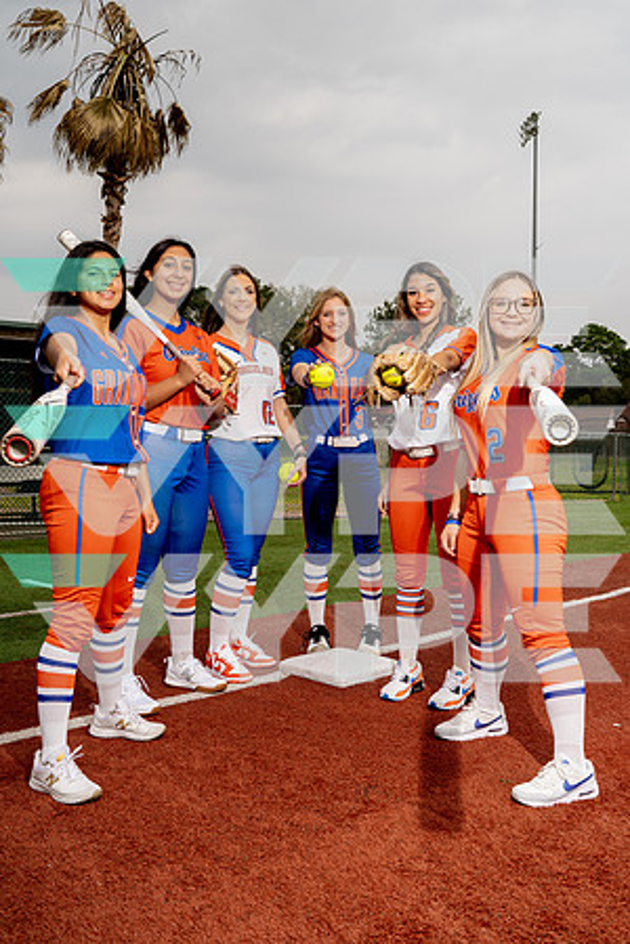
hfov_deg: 37.9
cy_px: 472
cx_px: 315
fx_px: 919
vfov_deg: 54.4
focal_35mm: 35
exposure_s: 1/250
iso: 125
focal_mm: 35
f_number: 8
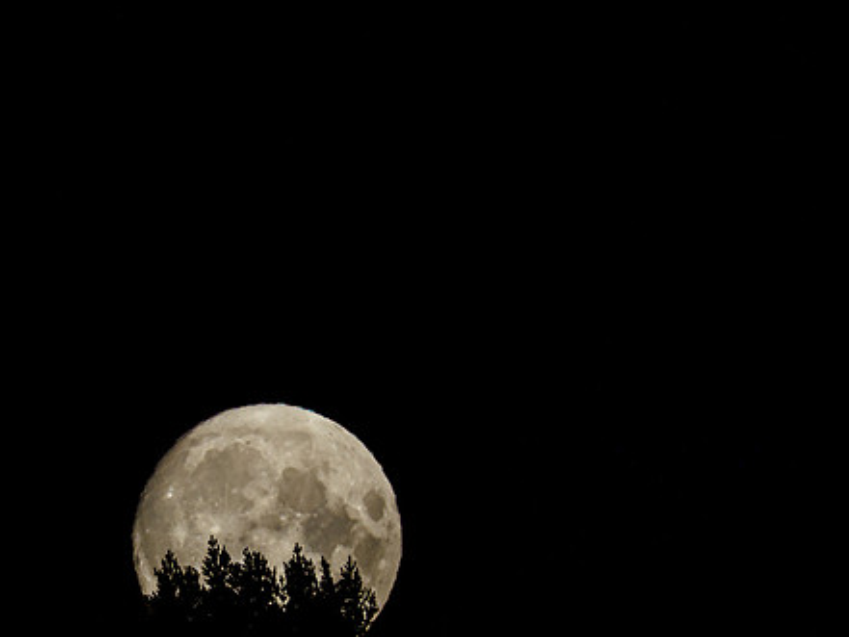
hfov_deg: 1.5
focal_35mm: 1309
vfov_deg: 1.1
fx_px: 32114
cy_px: 470
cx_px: 348
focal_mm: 420
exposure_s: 1/200
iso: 800
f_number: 7.1
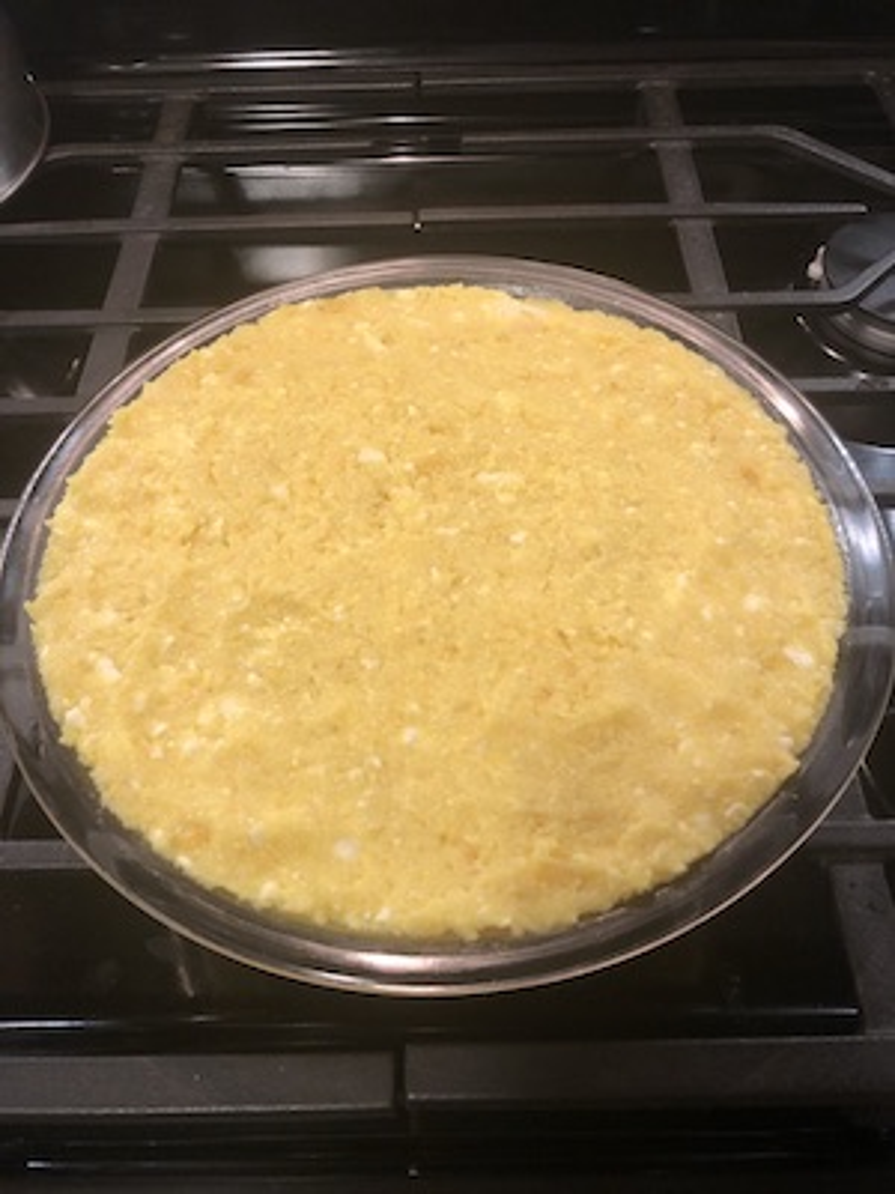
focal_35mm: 28
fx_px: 965
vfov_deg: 63.4
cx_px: 448
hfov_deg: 49.7
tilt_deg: -54.2
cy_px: 597
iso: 40
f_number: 1.8
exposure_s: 1/17
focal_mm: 4
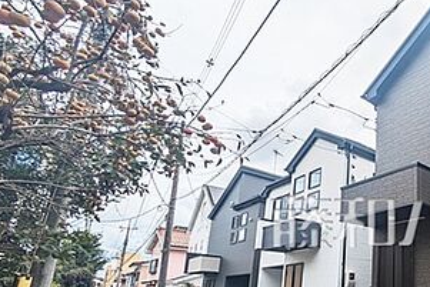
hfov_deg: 51.8
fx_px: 347
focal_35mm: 29
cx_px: 423
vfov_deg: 43.3
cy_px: 221
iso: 50
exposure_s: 1/2469
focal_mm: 1.83
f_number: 2.2
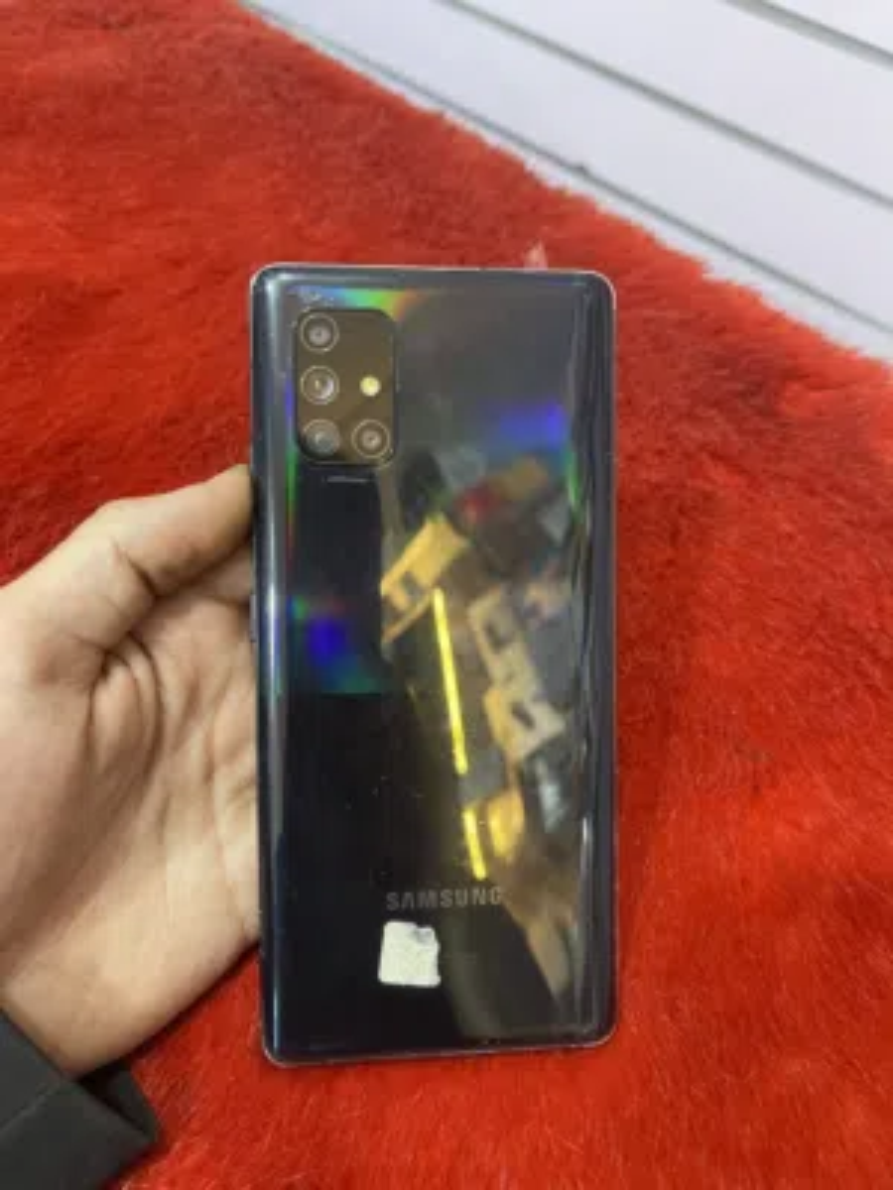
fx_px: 860
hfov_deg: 54.9
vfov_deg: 69.4
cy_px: 595
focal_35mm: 25
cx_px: 446
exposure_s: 1/50
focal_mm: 5.1
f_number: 1.6
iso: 400
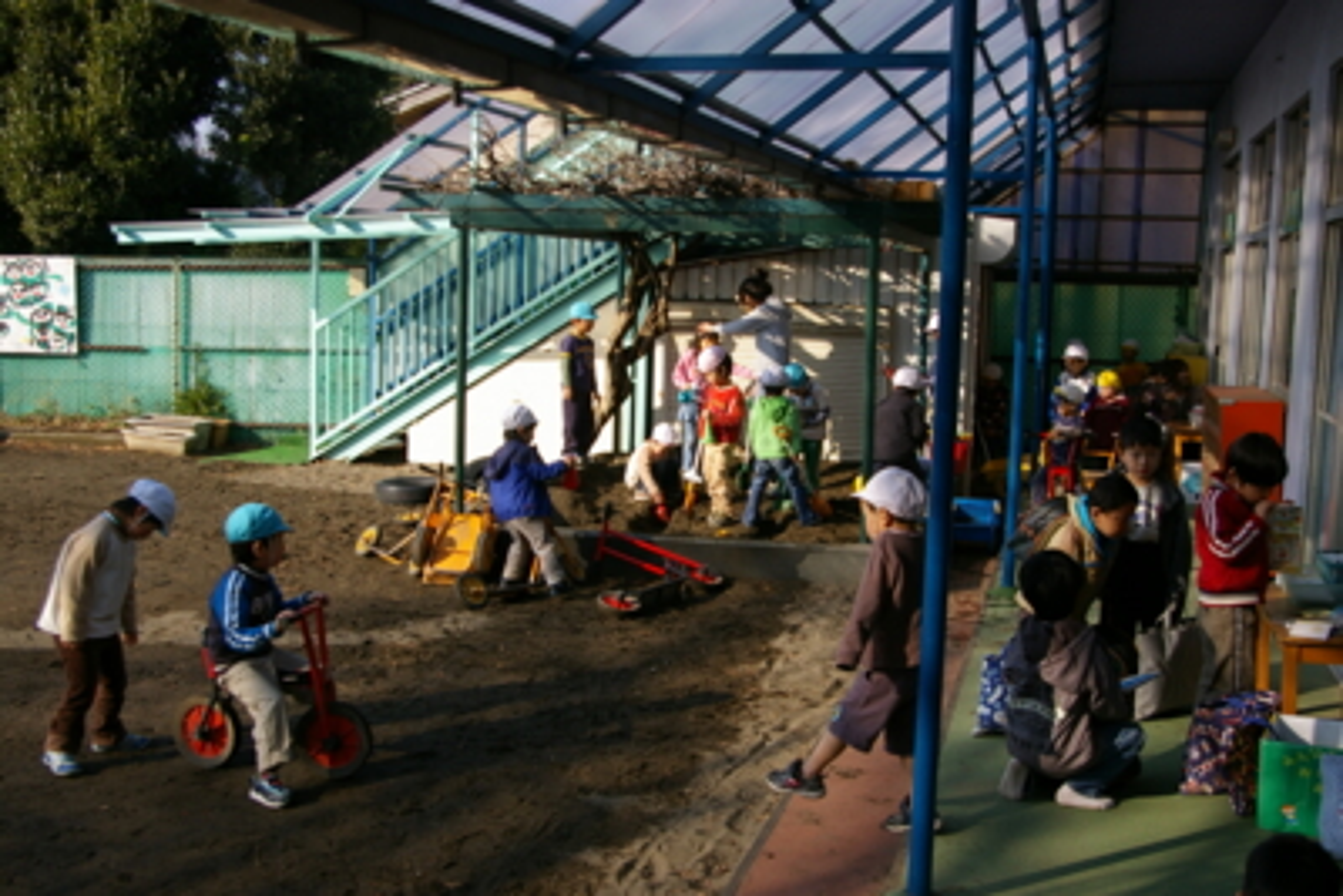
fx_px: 1455
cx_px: 672
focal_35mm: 39
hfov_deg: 49.5
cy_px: 448
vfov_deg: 34.2
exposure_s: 1/500
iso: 200
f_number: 5.6
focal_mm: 26
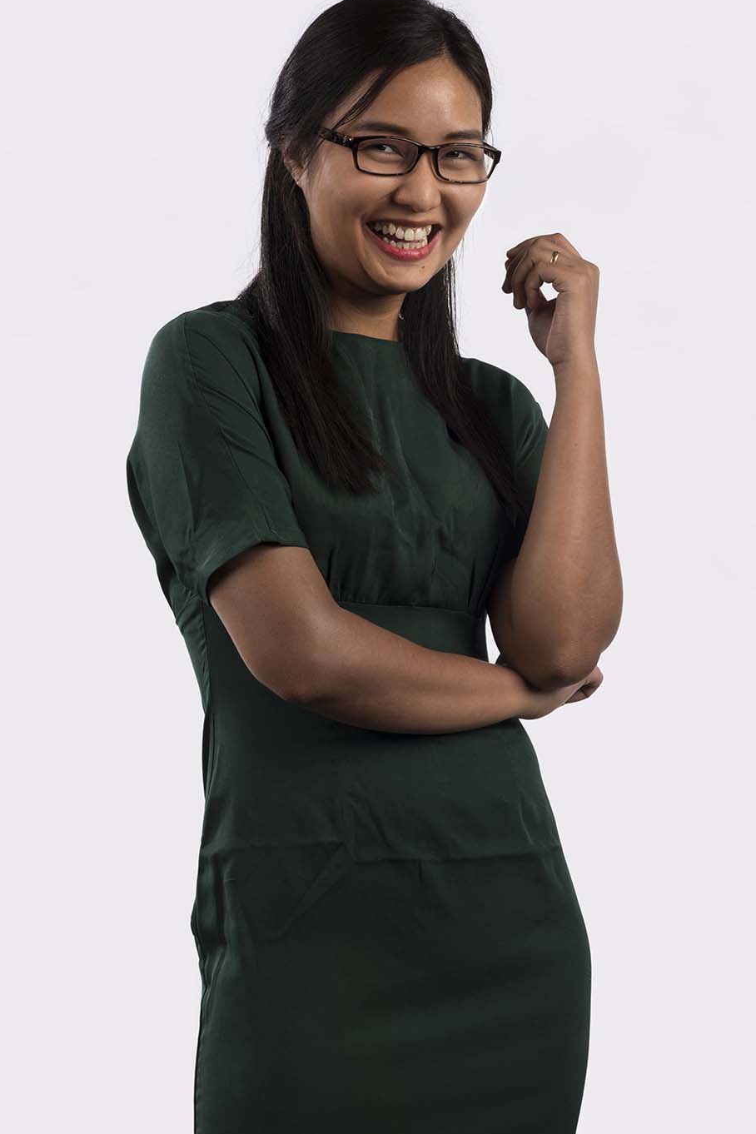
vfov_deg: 18.4
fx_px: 3496
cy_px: 560
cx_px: 378
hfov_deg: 12.3
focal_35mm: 111
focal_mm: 105
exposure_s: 1/250
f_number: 10
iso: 100
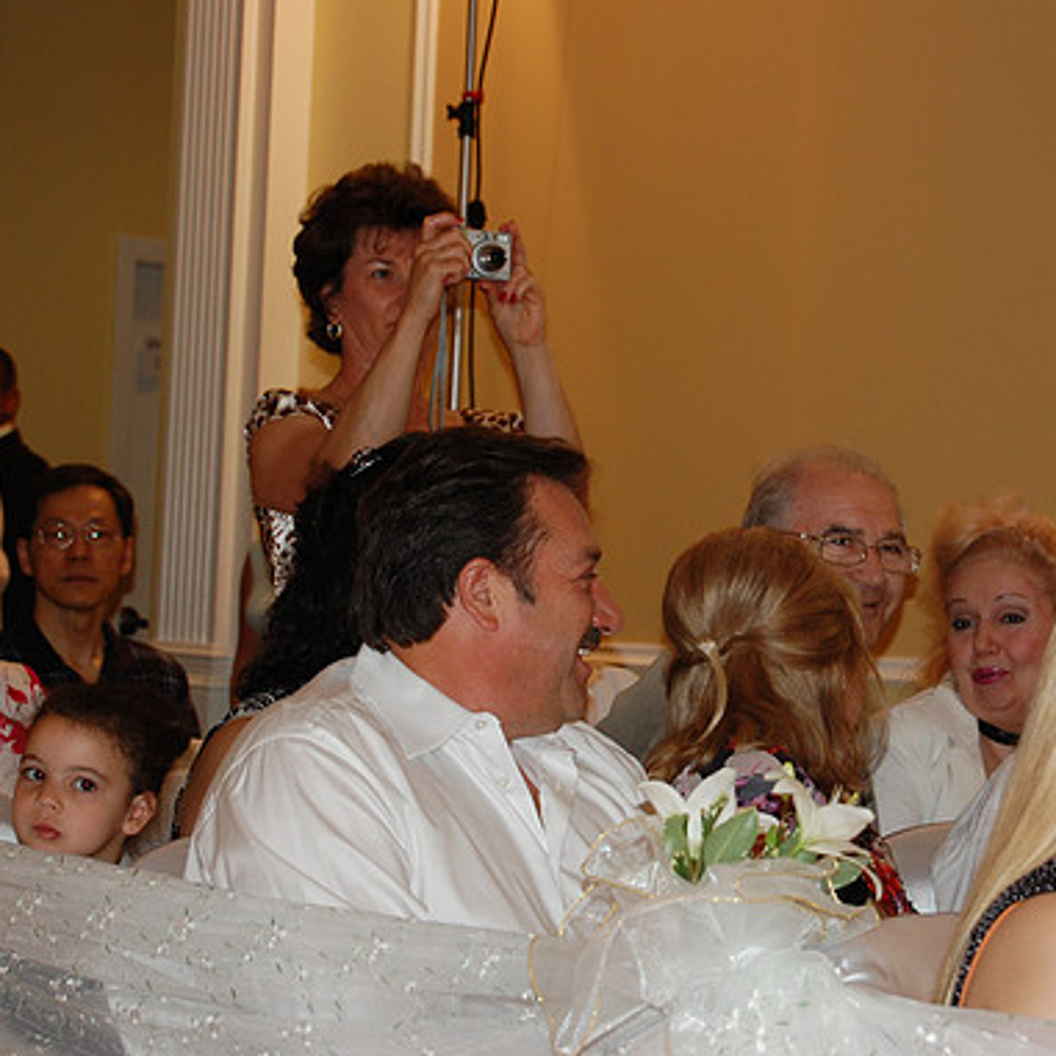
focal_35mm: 107
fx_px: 3681
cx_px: 687
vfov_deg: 16.3
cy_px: 524
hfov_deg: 16.3
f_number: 5.6
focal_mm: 55
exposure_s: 1/60
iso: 400
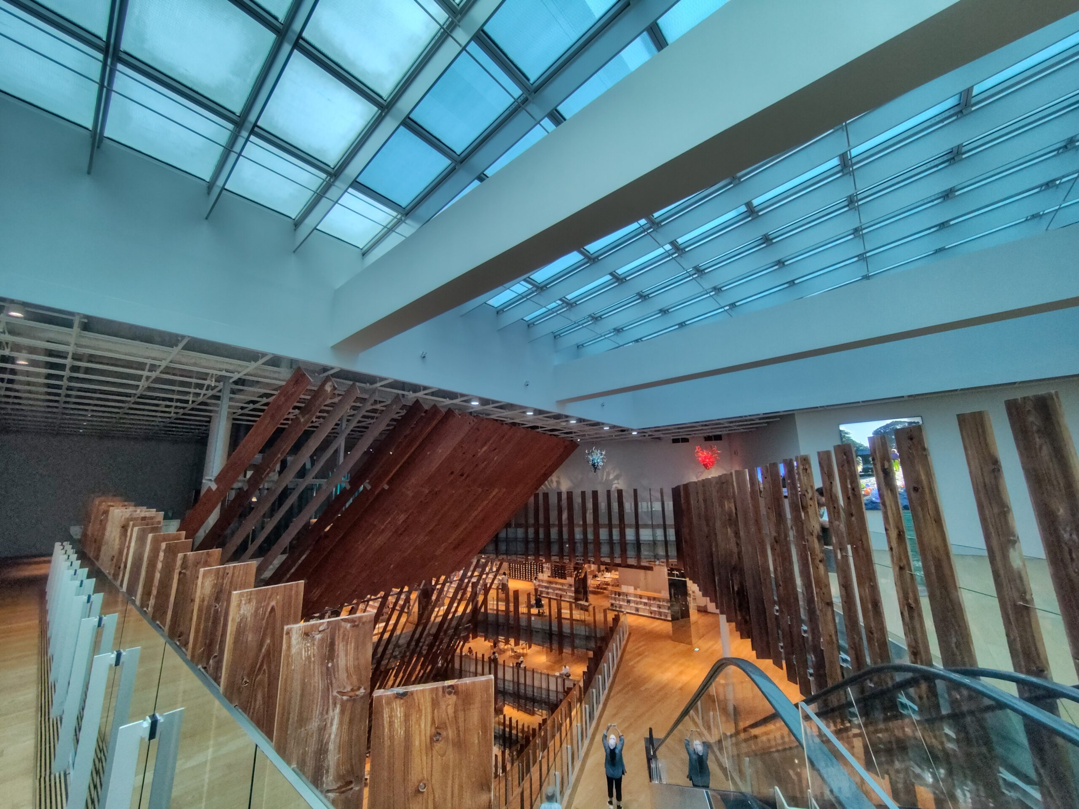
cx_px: 540
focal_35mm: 13
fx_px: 405
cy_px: 404
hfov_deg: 106.2
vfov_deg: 89.9
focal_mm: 2.16
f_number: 2.2
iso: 425
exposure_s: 1/120
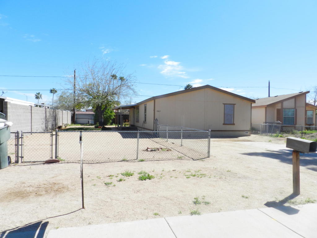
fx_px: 211
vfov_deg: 58.9
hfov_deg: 73.9
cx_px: 158
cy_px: 119
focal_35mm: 23
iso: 160
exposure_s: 1/1000
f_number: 4
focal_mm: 4
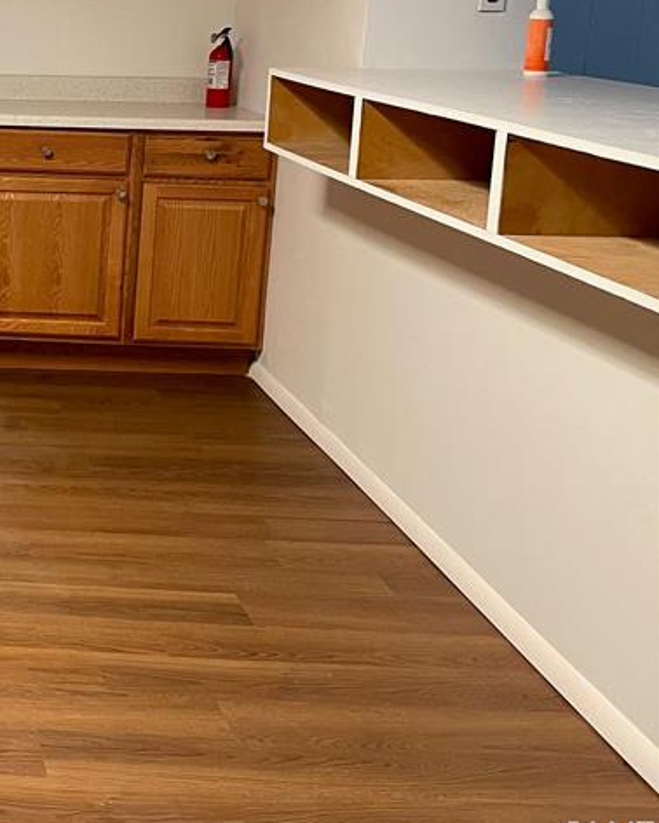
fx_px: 1340
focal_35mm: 55
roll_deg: -1.7
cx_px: -223
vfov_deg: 33.5
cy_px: 206
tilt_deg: -10.0
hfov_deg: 23.9
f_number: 1.6
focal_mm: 4.2
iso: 250
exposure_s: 1/60
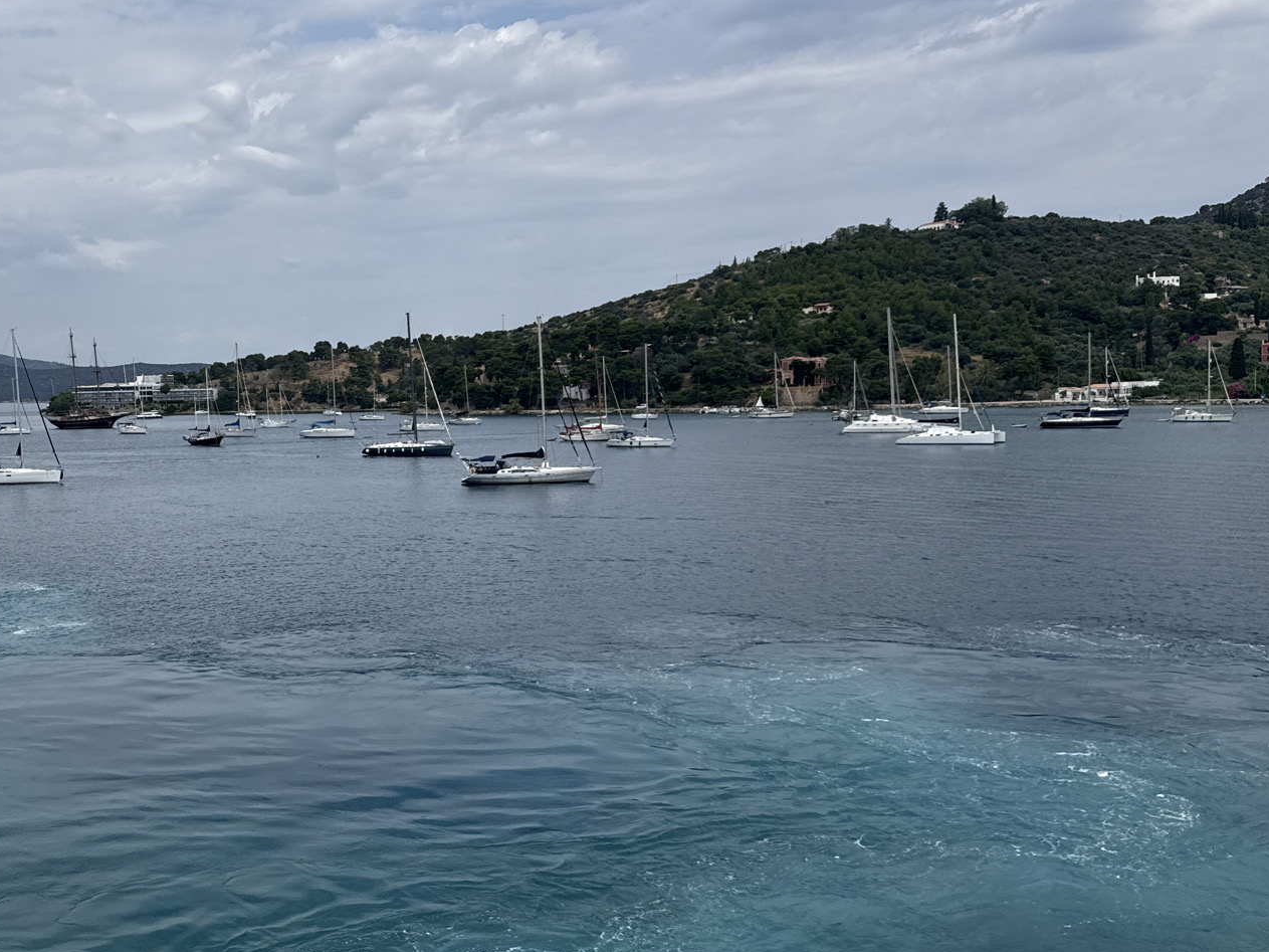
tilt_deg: -3.8
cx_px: 365
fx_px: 1393
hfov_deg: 47.7
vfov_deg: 37.7
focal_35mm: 38
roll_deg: +1.6
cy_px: 463
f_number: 1.78
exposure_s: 1/10309
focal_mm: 6.76
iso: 80
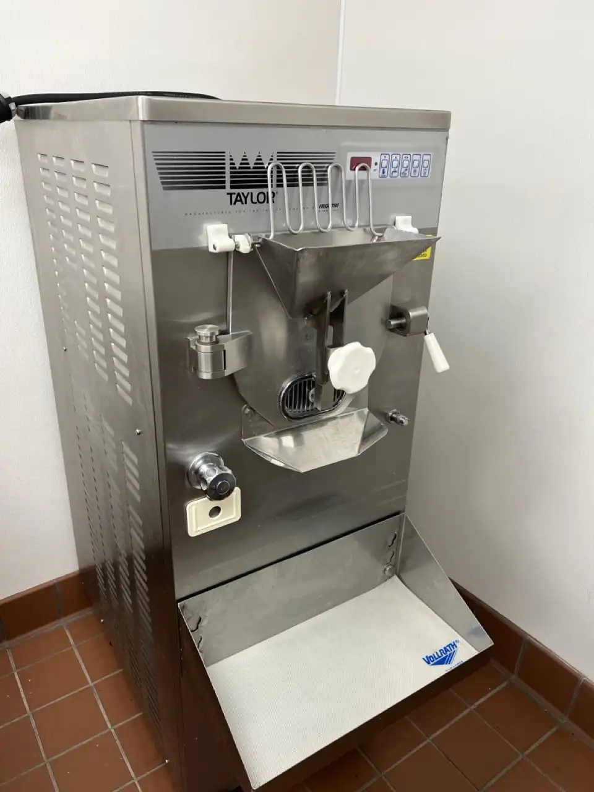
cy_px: 396
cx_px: 297
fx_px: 595
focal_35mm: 26
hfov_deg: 53.1
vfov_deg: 67.3
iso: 125
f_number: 1.5
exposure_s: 1/120
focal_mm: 5.7
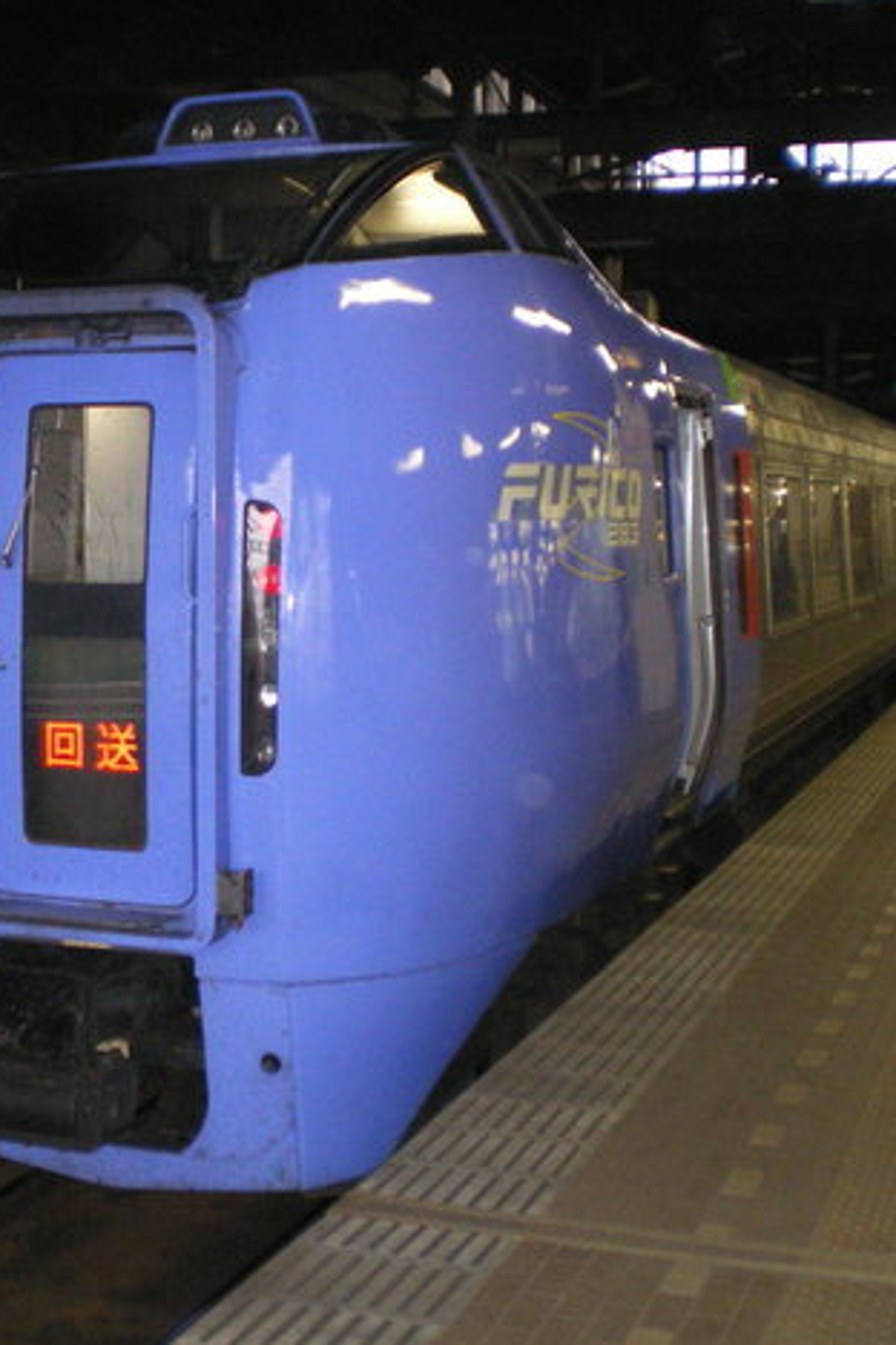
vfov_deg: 36.9
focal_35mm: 54
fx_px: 2016
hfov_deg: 24.7
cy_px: 681
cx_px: 213
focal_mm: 6.3
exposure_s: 1/50
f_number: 3.1
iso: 400
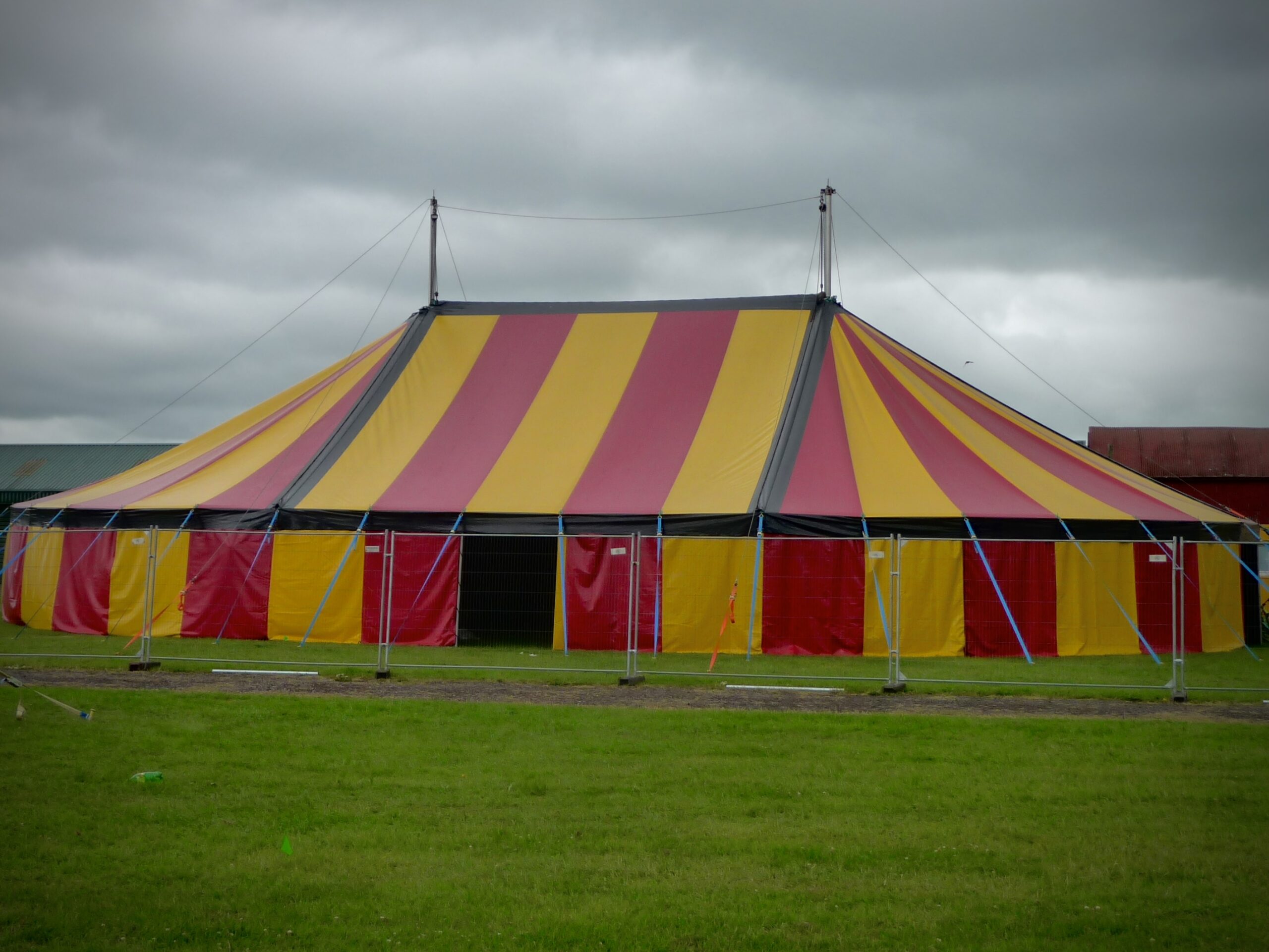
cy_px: 476
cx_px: 634
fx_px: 1833
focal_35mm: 50
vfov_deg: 29.1
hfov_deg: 38.2
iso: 160
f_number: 4.2
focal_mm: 8.5
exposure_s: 1/640
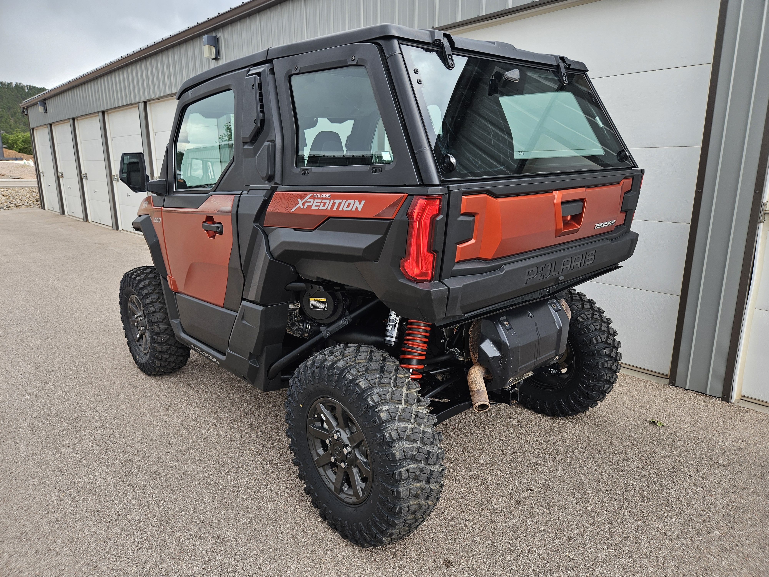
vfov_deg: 58.9
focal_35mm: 23
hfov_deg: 73.9
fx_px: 511
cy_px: 288
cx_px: 384
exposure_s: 1/137
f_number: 1.8
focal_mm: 5.4
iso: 25
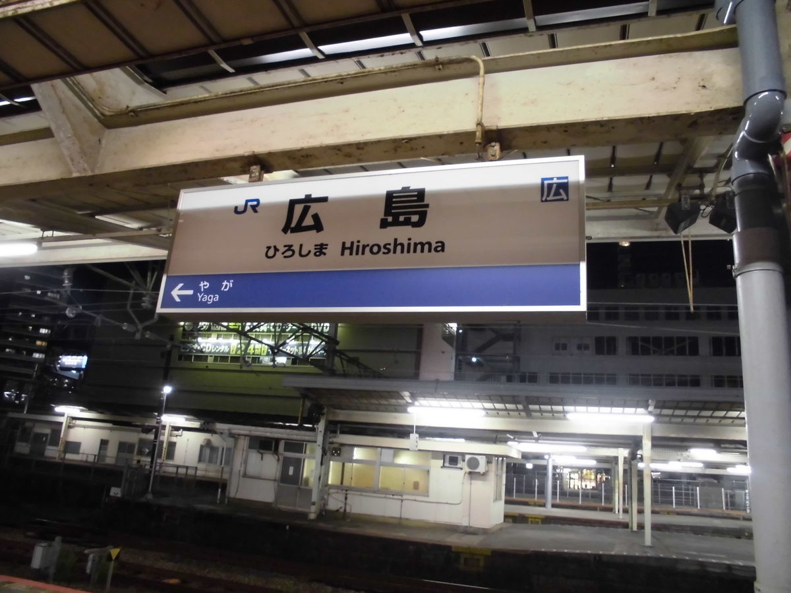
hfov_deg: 67.3
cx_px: 396
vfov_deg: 53.1
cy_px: 296
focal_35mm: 26
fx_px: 594
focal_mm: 4.6
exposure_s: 1/8
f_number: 3.5
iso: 400
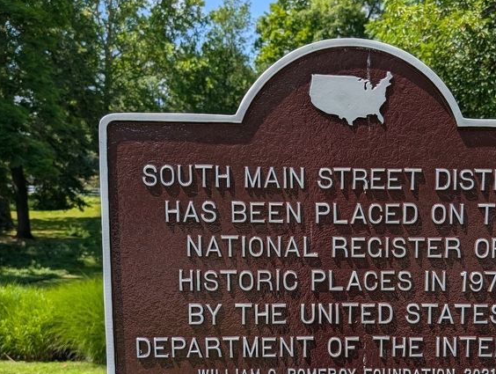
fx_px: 488
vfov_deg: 41.4
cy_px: 248
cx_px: 334
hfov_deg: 52.8
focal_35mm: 34
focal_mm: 6.9
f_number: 1.68
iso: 20
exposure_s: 1/854
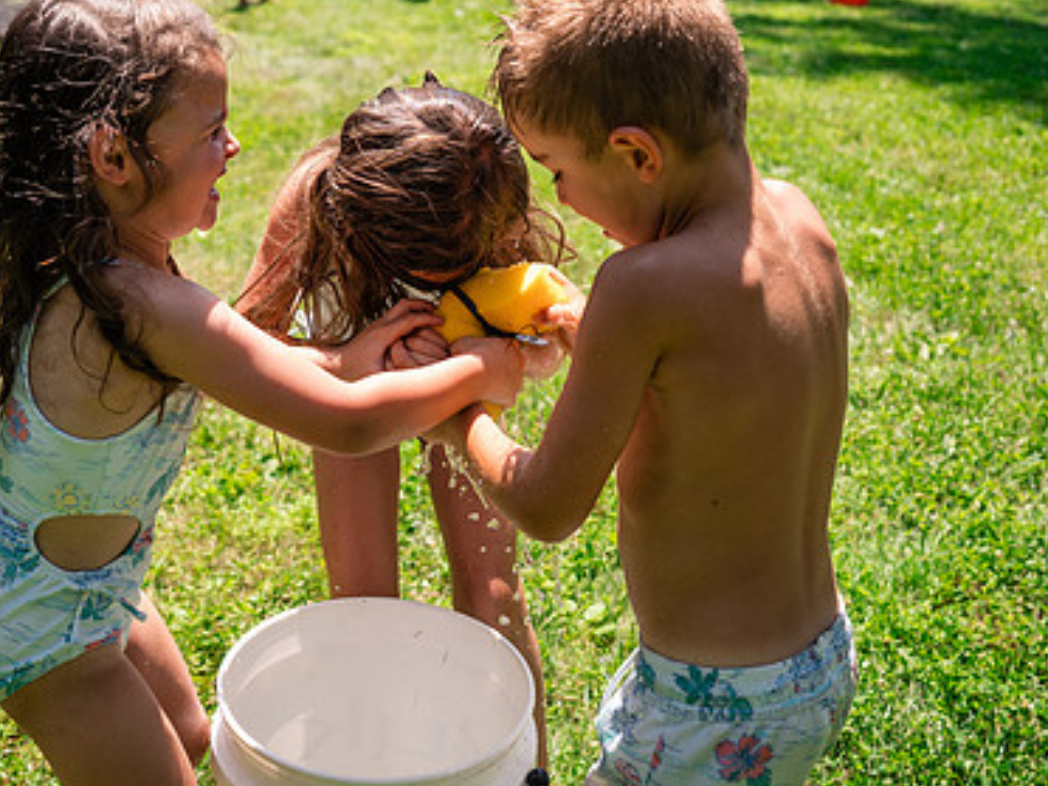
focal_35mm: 44
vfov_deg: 32.3
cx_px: 411
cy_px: 197
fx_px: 1332
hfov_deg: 42.7
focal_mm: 24
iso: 250
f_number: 2.8
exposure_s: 1/1600
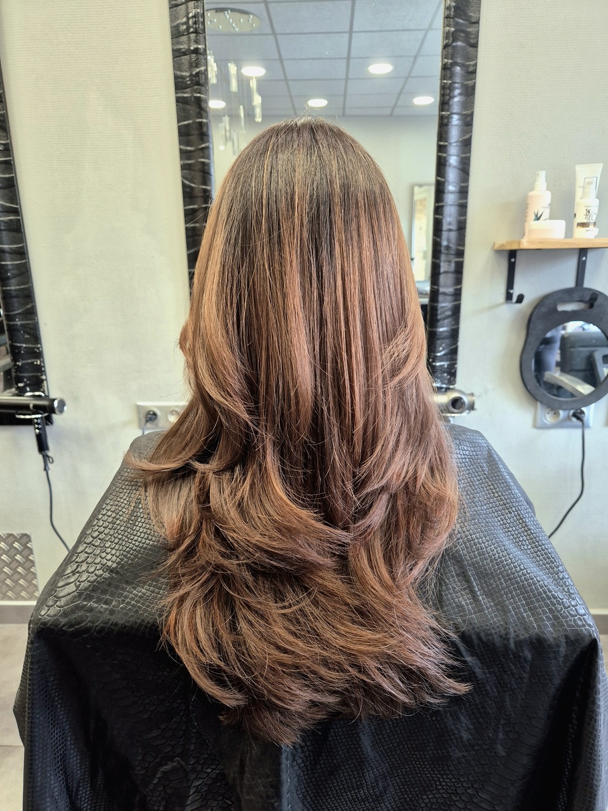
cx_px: 304
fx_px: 539
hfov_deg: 58.9
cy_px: 406
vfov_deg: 73.9
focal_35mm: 23
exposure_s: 1/100
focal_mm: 5.4
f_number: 1.8
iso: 200
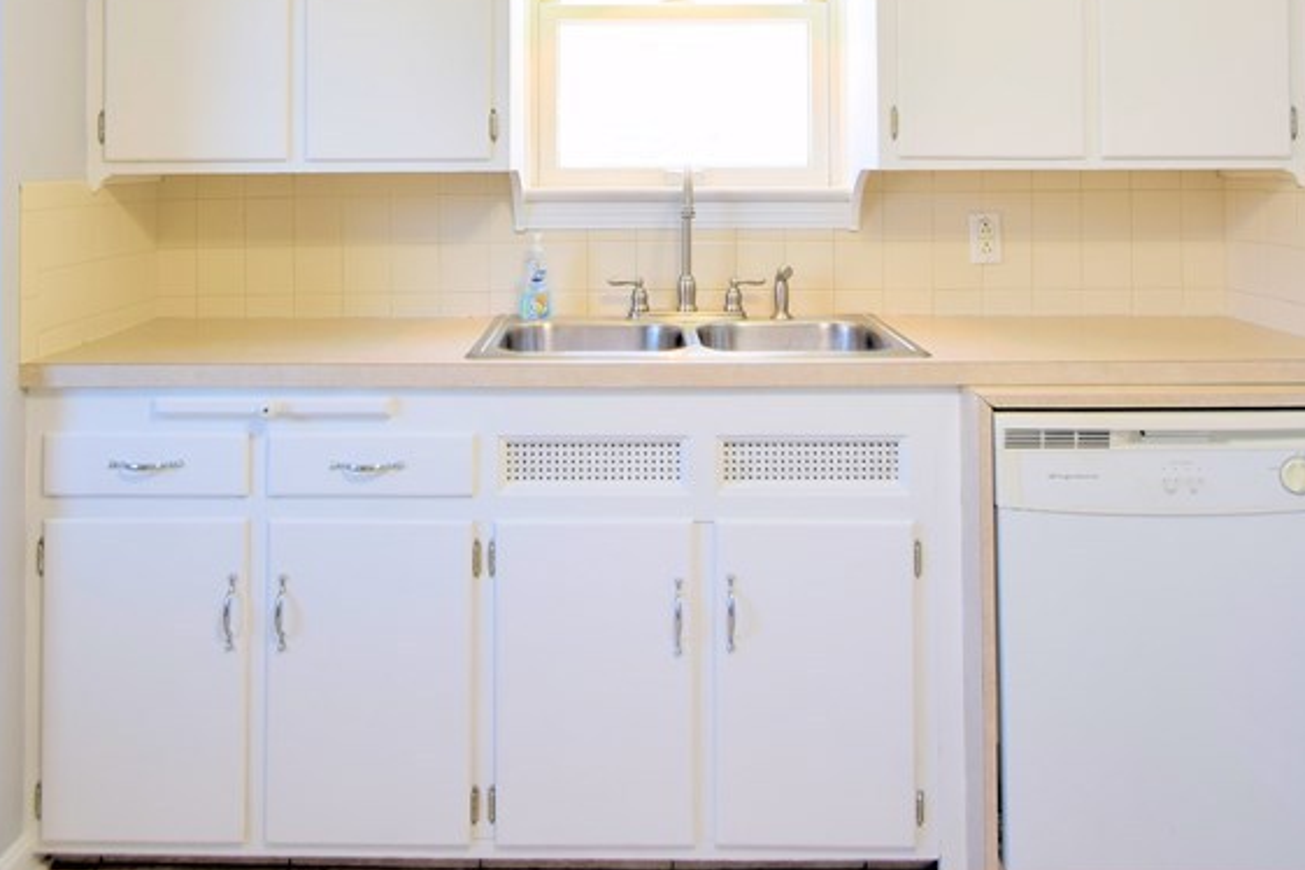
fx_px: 1051
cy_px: 136
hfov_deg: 63.6
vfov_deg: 42.3
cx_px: 618
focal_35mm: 29
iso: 100
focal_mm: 10
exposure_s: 1/25
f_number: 3.5
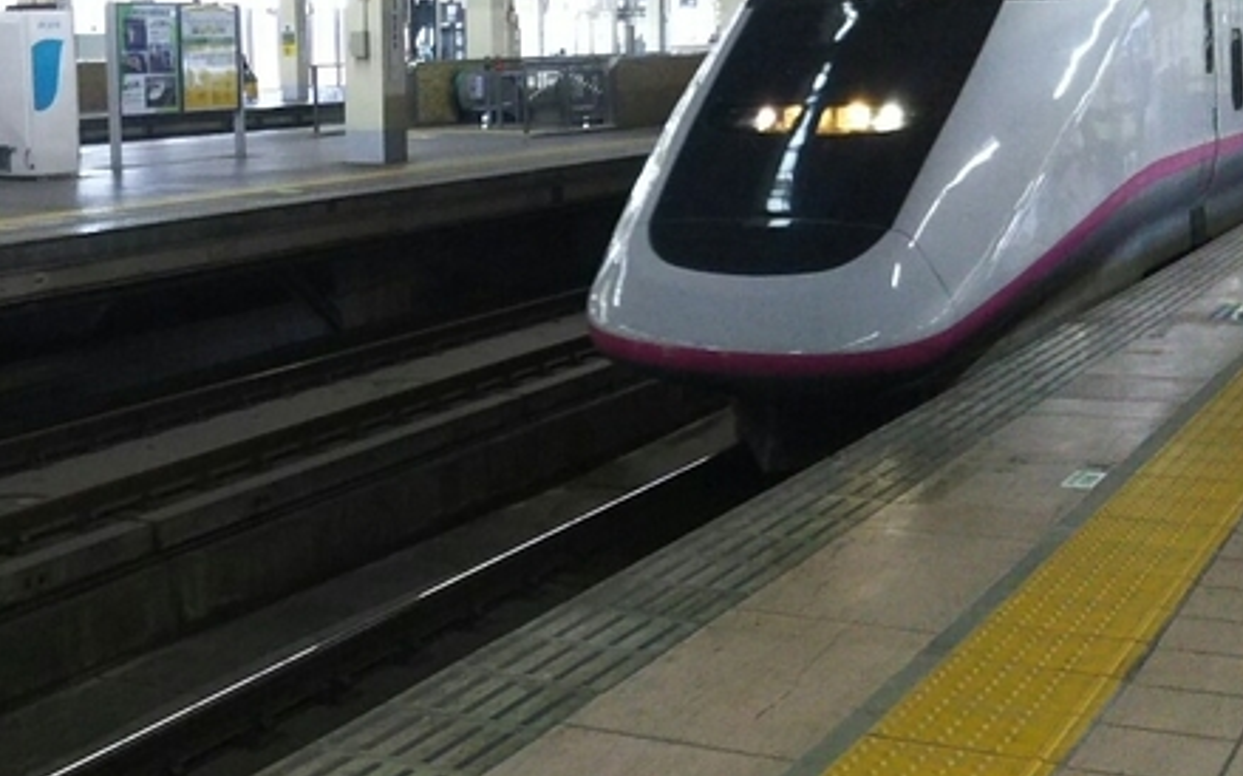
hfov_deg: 34.6
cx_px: 351
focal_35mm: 58
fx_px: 1964
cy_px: 314
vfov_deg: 22.3
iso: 200
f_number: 2.2
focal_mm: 4
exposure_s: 1/120
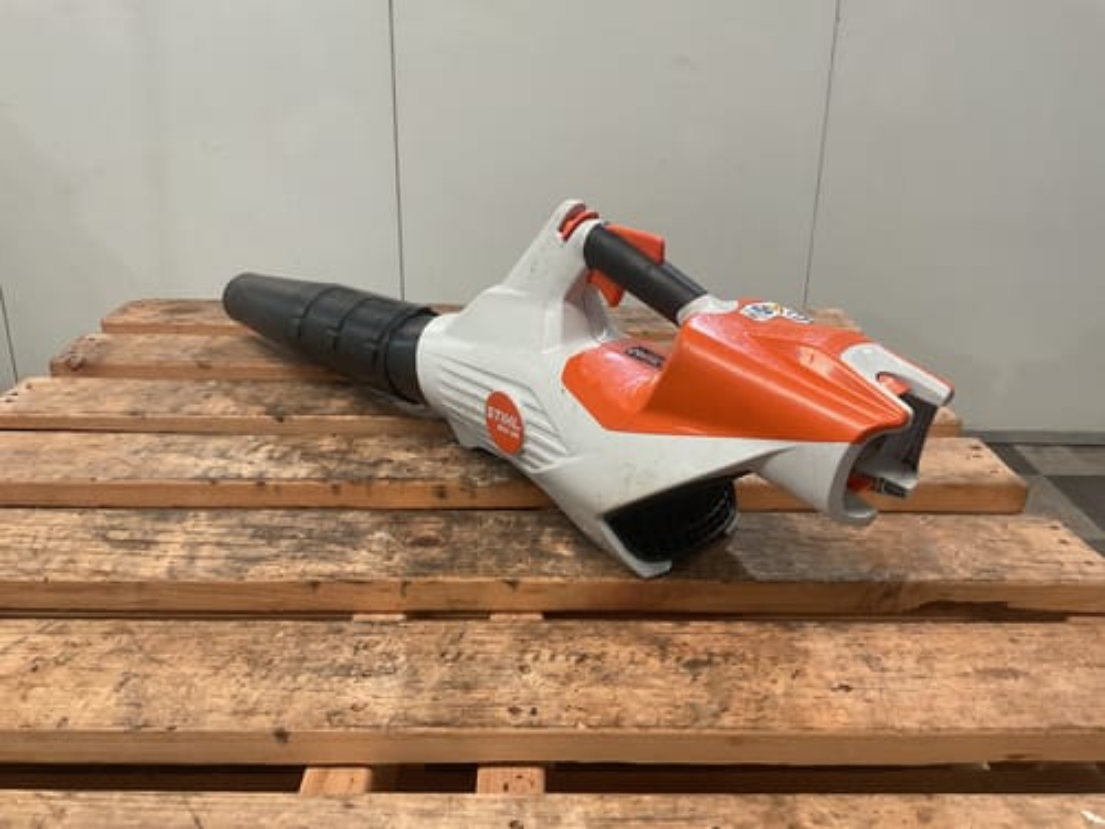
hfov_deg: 61.7
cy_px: 414
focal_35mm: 29
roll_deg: -1.5
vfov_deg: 48.2
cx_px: 552
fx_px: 926
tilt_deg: -24.4
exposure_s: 1/60
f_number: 1.8
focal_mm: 3
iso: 125
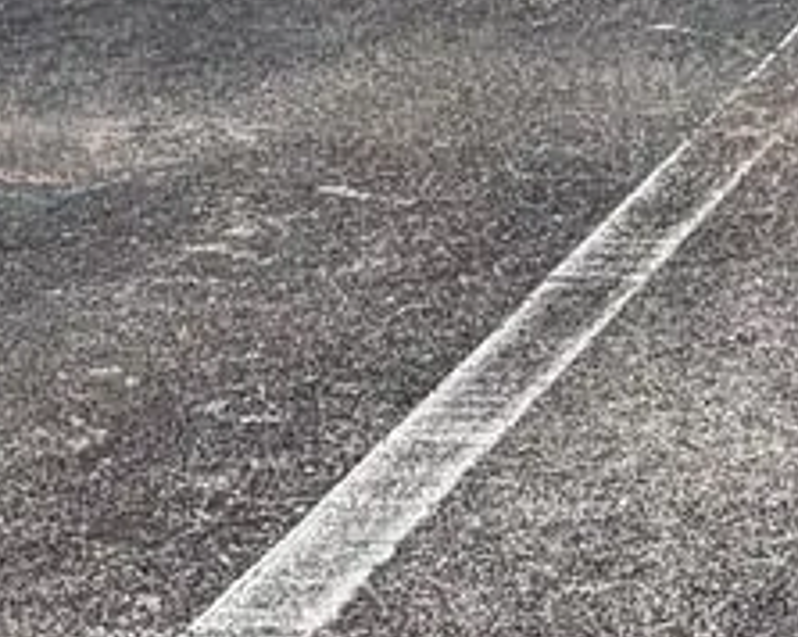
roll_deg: +0.0
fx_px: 4295
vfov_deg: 8.0
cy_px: -773
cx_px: 1578
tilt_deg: -2.7
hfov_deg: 9.9
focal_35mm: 182
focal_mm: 5.96
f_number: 1.6
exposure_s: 1/5348
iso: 50
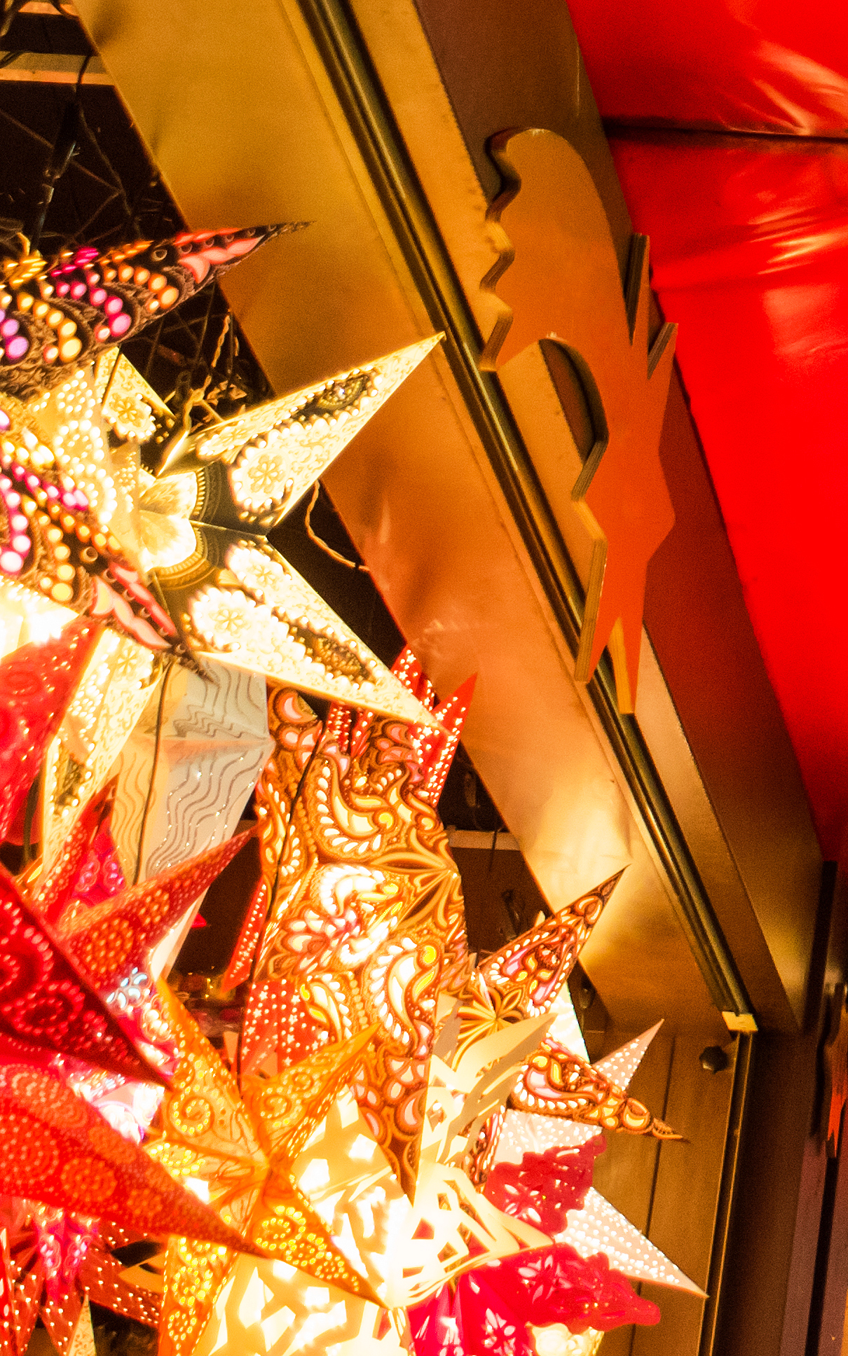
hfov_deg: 12.6
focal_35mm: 93
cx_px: 1587
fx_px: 3439
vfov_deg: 21.2
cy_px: -144
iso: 1000
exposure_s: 1/100
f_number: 3.2
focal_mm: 24
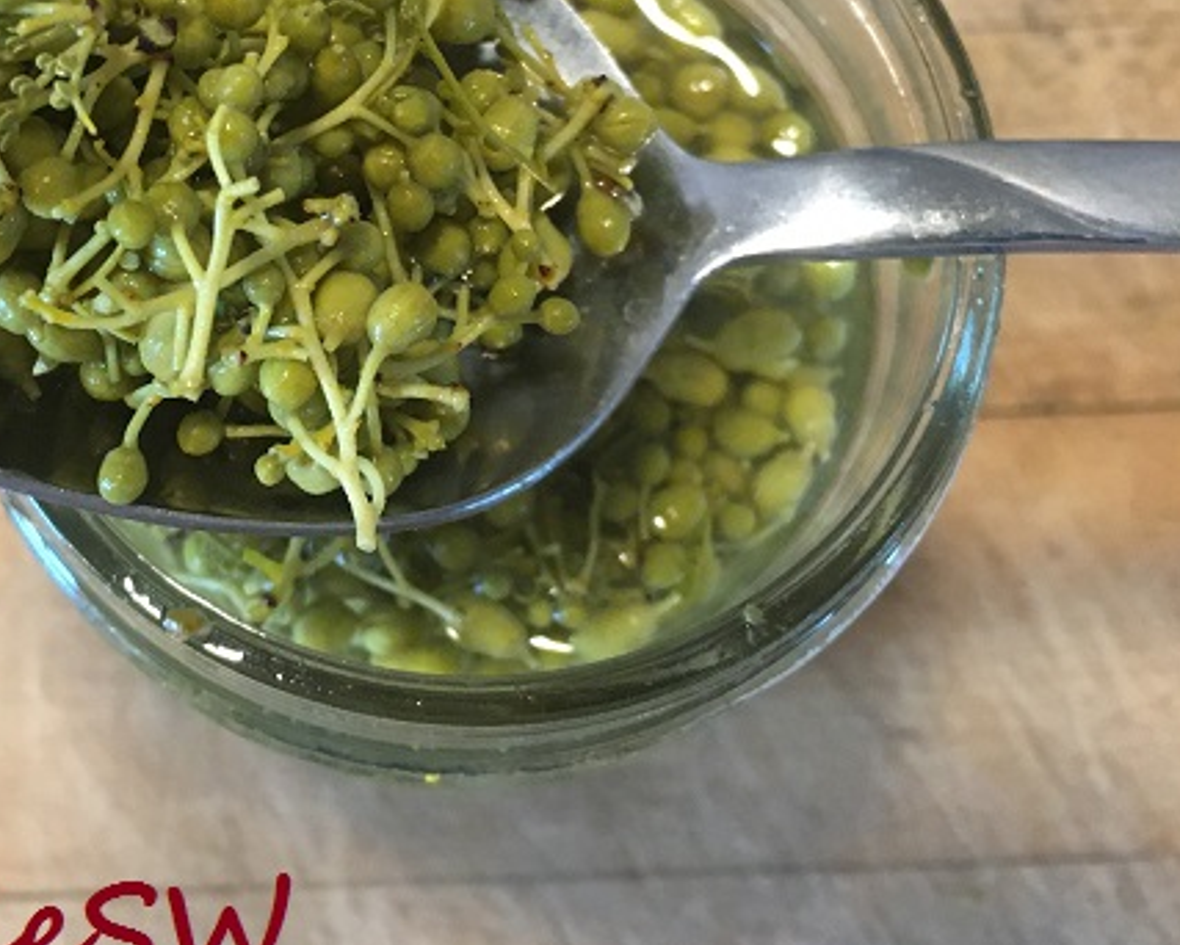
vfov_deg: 28.1
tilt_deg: -70.7
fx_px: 1852
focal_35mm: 53
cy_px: 202
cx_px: 310
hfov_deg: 34.7
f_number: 2.2
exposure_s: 1/30
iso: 200
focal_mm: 4.15
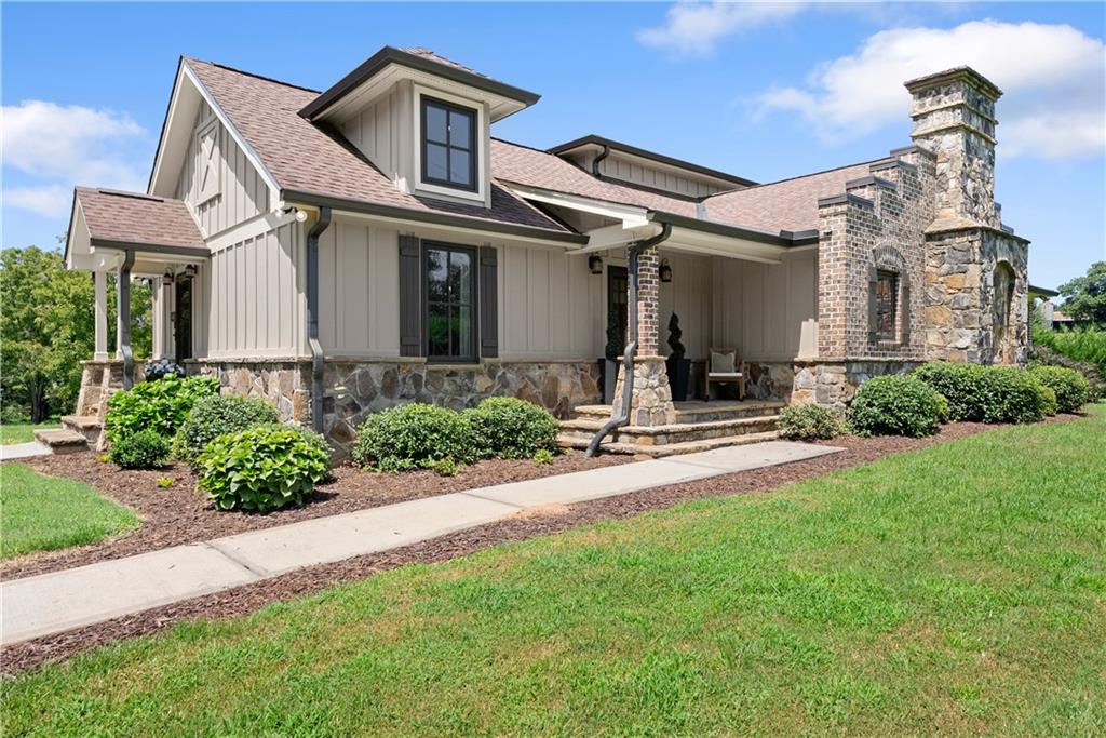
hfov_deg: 77.3
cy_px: 369
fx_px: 691
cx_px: 553
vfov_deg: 56.2
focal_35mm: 22
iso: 800
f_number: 7.1
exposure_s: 1/2000
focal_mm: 22.5
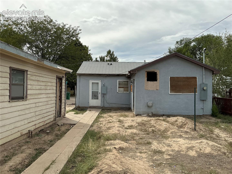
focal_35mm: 28
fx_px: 188
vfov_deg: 49.7
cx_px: 116
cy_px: 87
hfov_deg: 63.4
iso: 25
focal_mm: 3
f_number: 1.8
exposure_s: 1/2667
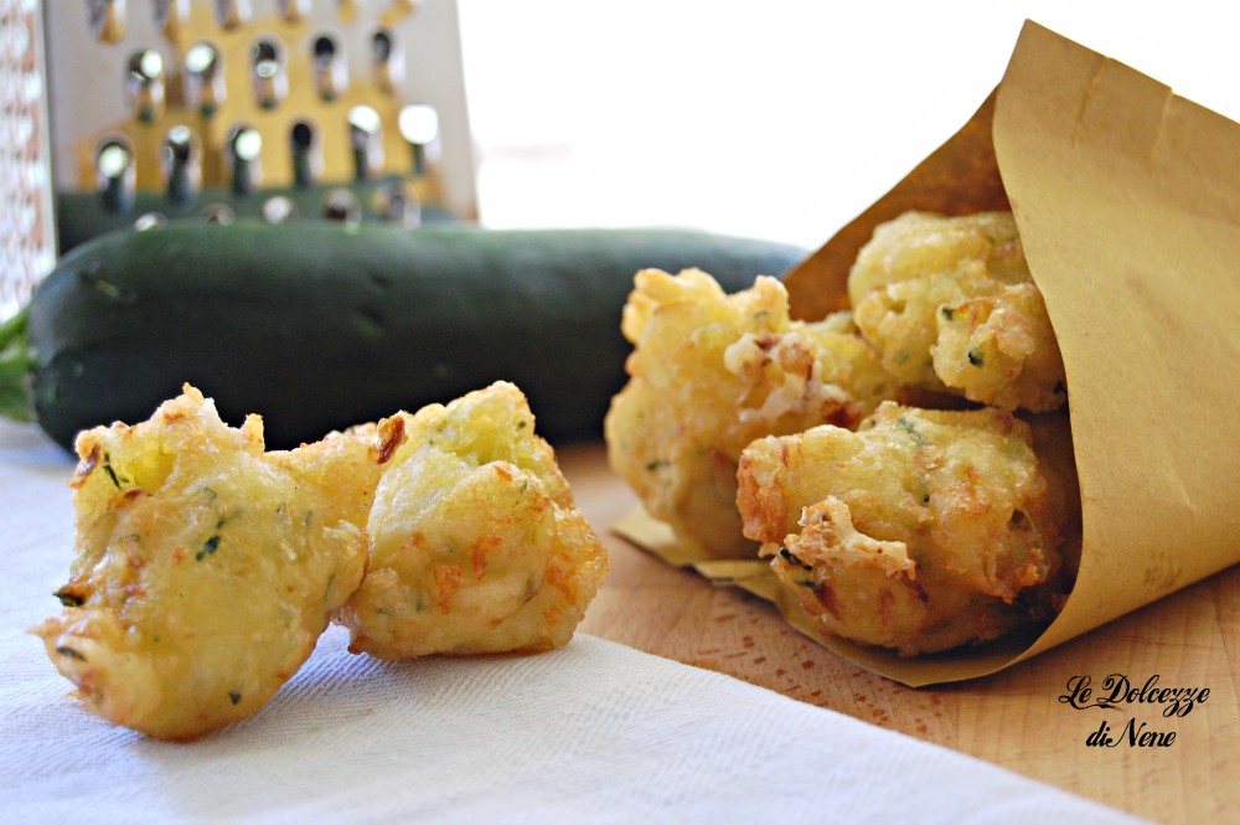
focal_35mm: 82
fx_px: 2839
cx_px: 620
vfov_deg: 16.5
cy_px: 412
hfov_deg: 24.6
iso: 800
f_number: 5.6
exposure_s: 1/40
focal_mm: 55
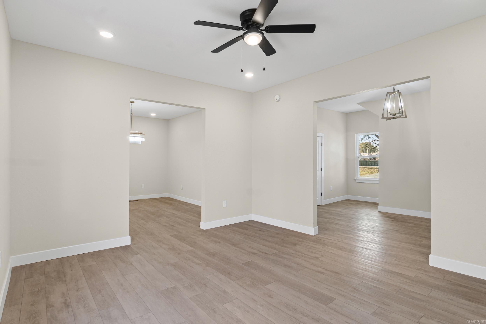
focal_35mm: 18
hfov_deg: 90.0
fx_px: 243
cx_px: 243
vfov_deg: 67.4
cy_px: 162
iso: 200
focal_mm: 12
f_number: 9
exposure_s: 1/3
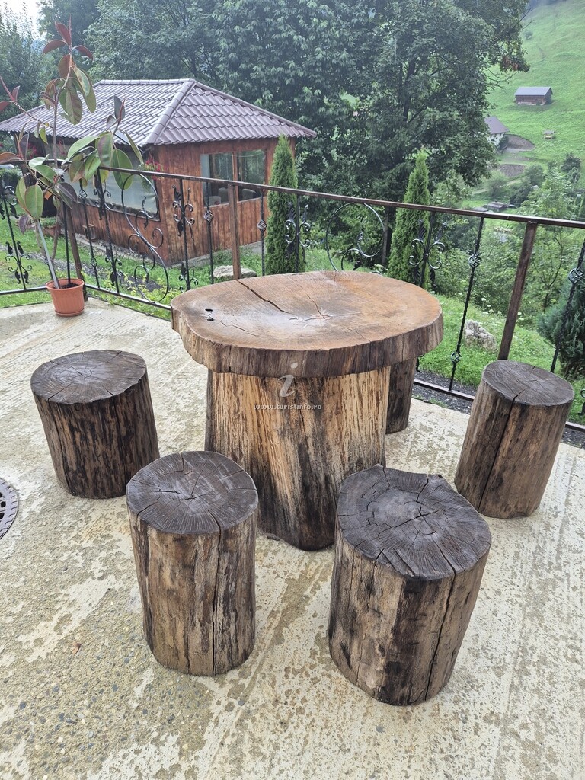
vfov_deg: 73.9
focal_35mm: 23
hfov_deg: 58.9
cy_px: 390
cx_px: 292
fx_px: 518
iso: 80
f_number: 1.8
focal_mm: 5.4
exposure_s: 1/180
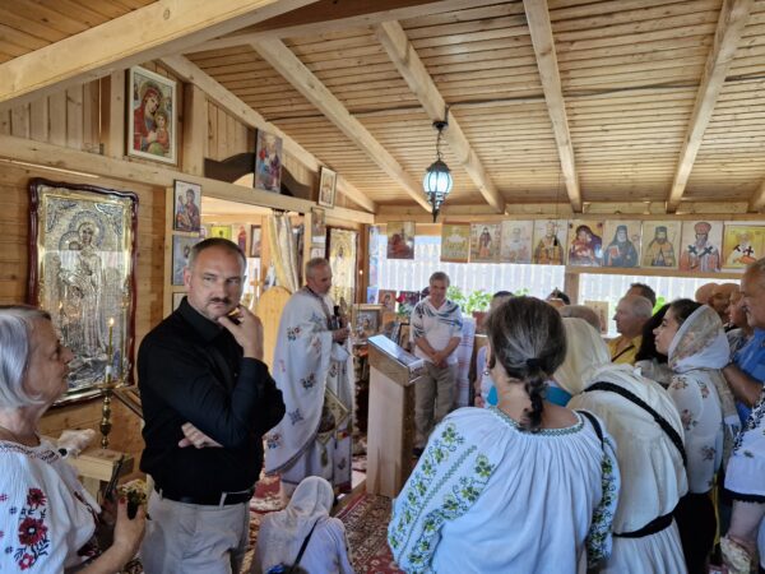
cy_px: 287
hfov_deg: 73.9
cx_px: 382
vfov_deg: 58.9
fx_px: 508
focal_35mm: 23
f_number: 1.8
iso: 200
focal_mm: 5.54
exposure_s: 1/100
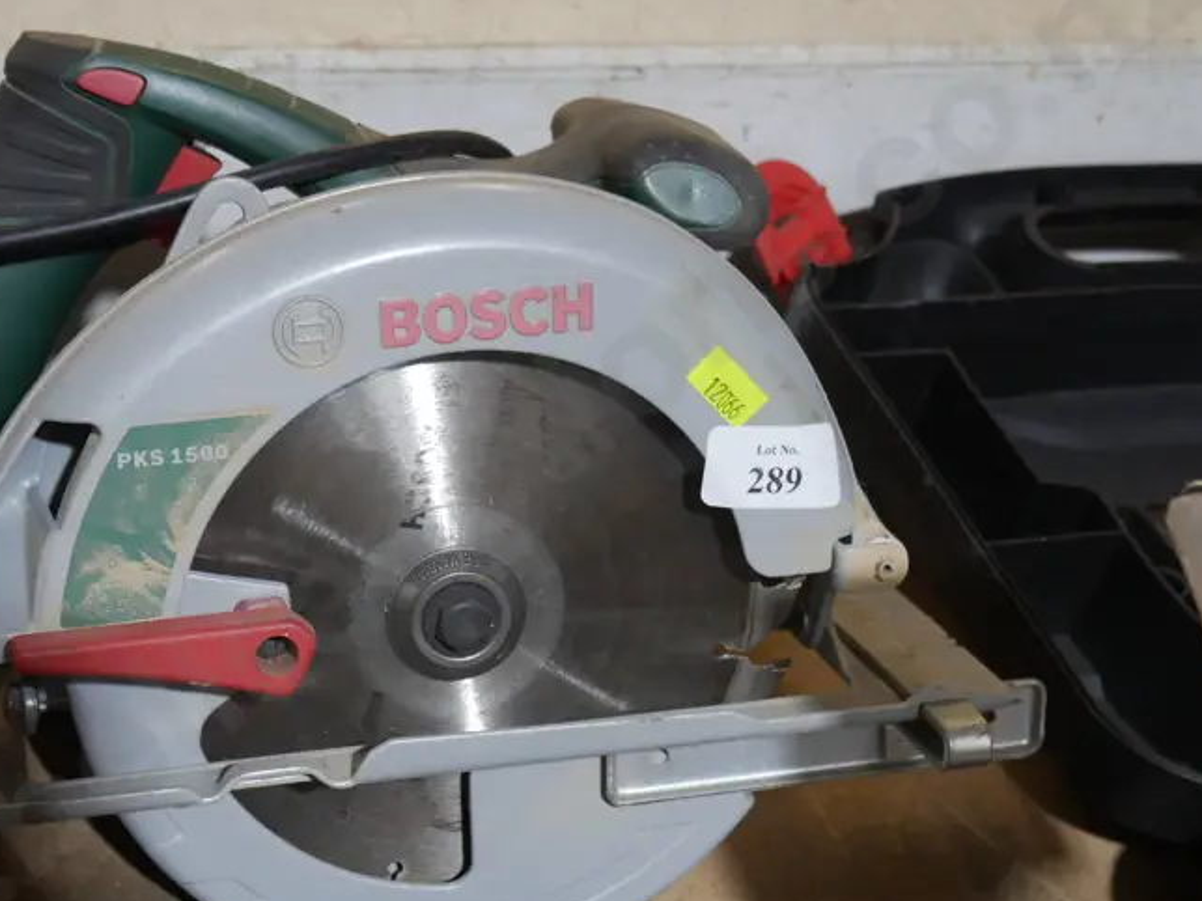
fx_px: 2431
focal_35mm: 70
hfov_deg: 27.6
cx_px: 420
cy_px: 537
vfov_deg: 21.0
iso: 1000
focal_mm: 22
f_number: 4.7
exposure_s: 1/60
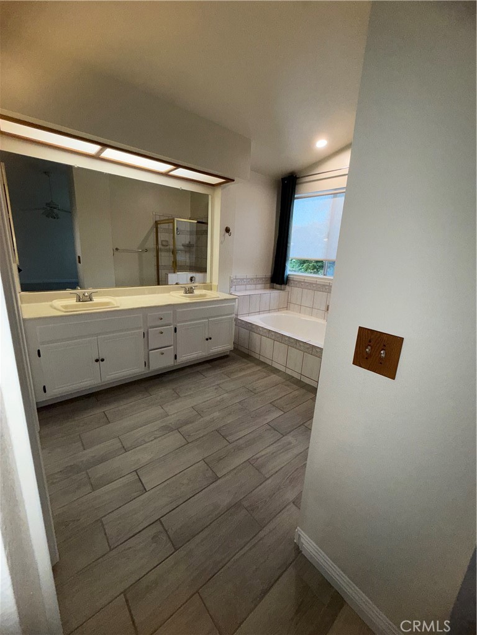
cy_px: 318
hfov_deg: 85.7
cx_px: 238
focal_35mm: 14
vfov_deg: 102.1
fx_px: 257
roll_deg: -2.8
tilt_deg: -13.9
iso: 64
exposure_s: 1/122
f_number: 2.2
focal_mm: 2.22
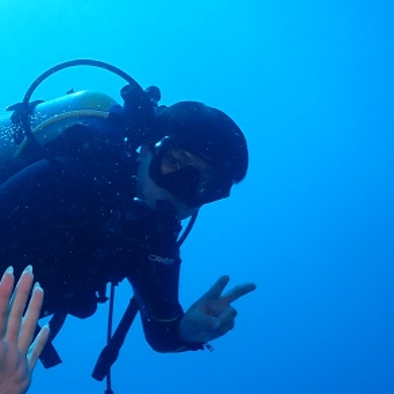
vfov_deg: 24.7
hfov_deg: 22.1
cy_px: 347
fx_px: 876
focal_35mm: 68
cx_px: -151
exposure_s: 1/1000
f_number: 2.8
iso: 100
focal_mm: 4.5
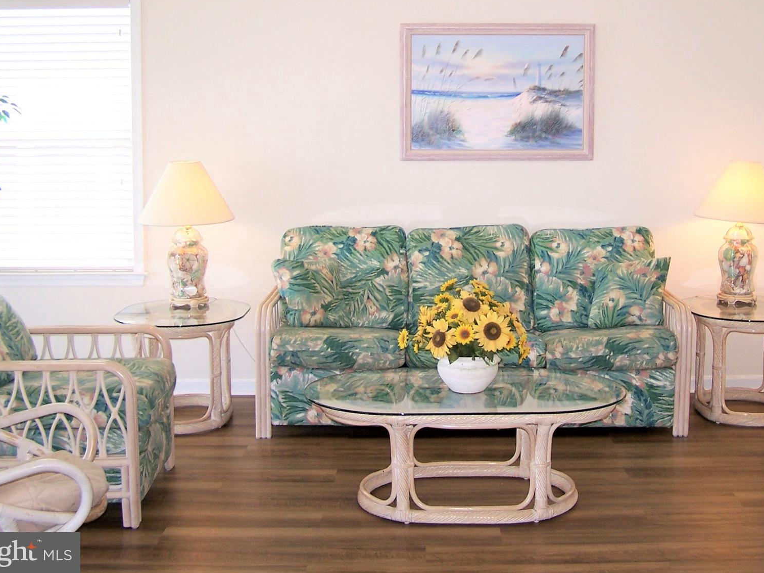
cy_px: 182
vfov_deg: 27.8
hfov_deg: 36.6
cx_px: 475
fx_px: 1148
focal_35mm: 52
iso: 80
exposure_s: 1/60
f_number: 2.8
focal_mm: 6.3
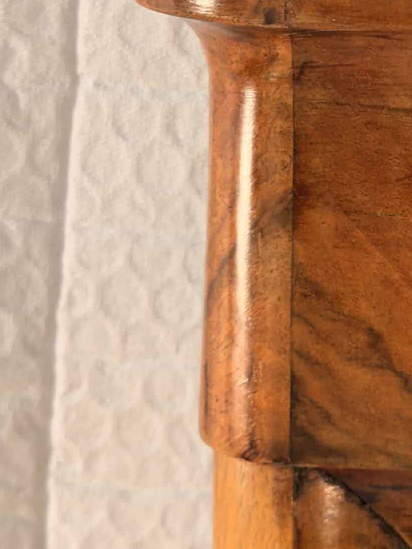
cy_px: 171
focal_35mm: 112
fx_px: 1777
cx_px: 353
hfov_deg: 13.1
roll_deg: -0.1
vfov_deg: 17.5
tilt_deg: -17.6
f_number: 1.78
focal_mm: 6.76
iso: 64
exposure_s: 1/50
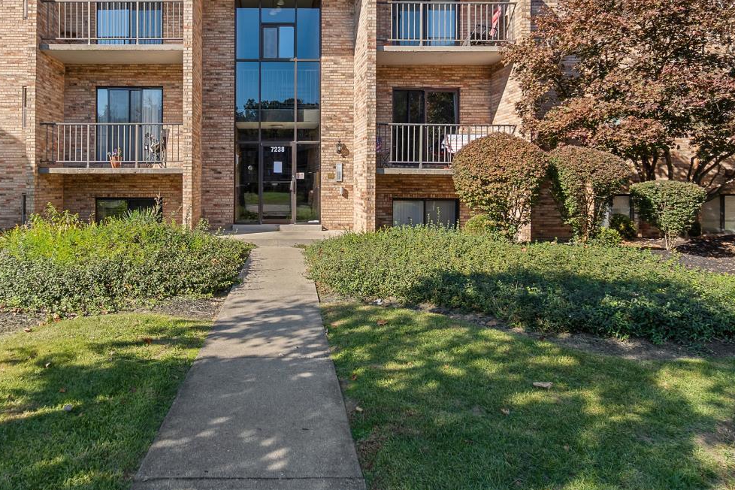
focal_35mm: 23
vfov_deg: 53.8
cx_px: 279
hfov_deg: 74.9
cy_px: 155
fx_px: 470
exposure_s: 1/160
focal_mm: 10
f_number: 8
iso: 100
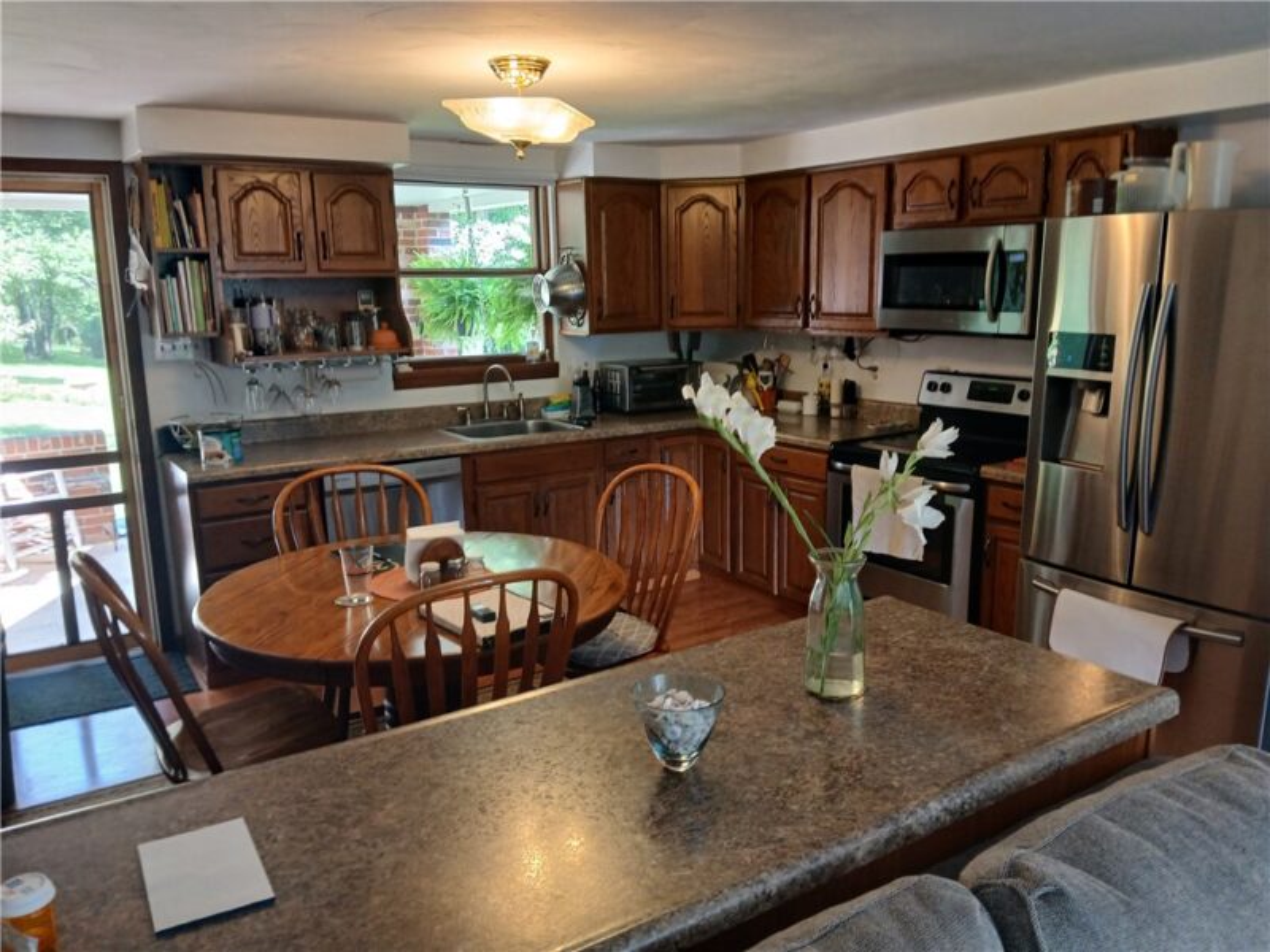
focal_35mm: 26
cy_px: 476
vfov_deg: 53.1
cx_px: 635
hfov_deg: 67.3
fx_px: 954
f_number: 1.8
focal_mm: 3.98
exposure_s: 1/40
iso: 250
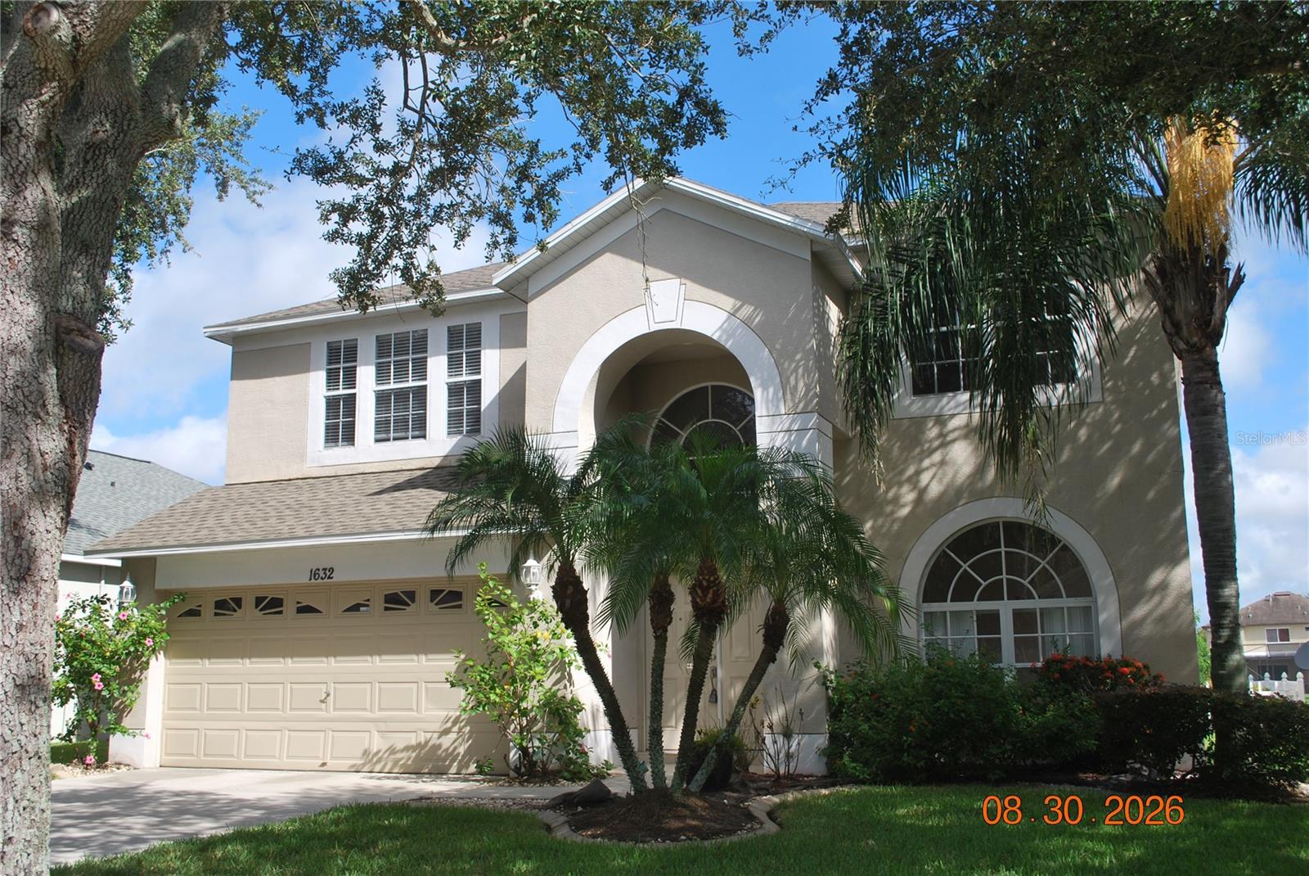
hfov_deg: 53.1
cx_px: 654
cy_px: 438
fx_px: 1310
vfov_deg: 36.9
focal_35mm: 36
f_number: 7.1
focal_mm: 24
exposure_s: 1/200
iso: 100
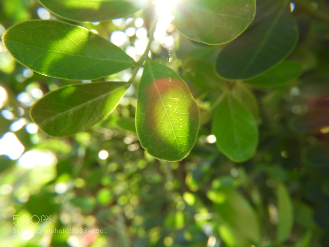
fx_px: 285
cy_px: 124
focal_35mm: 30
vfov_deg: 46.8
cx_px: 164
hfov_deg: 60.0
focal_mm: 5.4
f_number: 3.5
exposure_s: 1/80
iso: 100
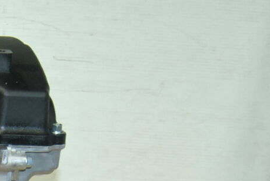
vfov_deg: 11.5
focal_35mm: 115
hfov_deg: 16.0
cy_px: 267
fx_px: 863
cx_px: -162
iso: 800
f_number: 5.6
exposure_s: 1/200
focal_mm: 22
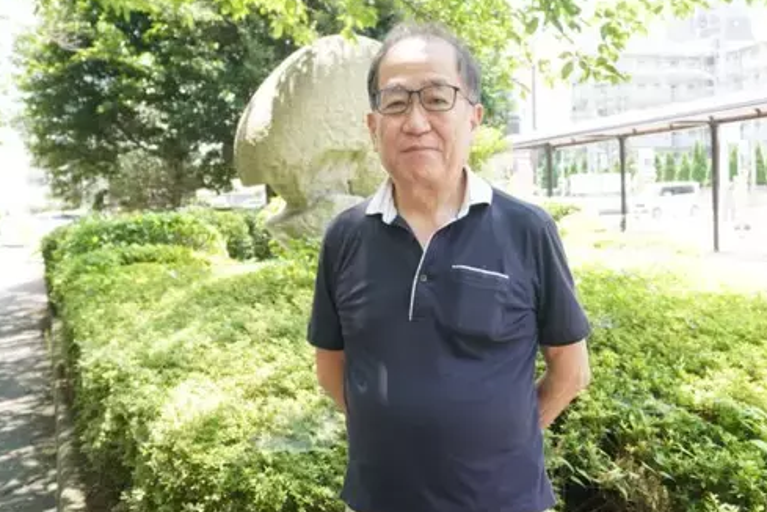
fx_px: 823
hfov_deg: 50.0
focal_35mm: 39
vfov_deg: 34.5
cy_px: 265
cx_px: 375
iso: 100
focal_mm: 21
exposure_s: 1/50
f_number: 4.5
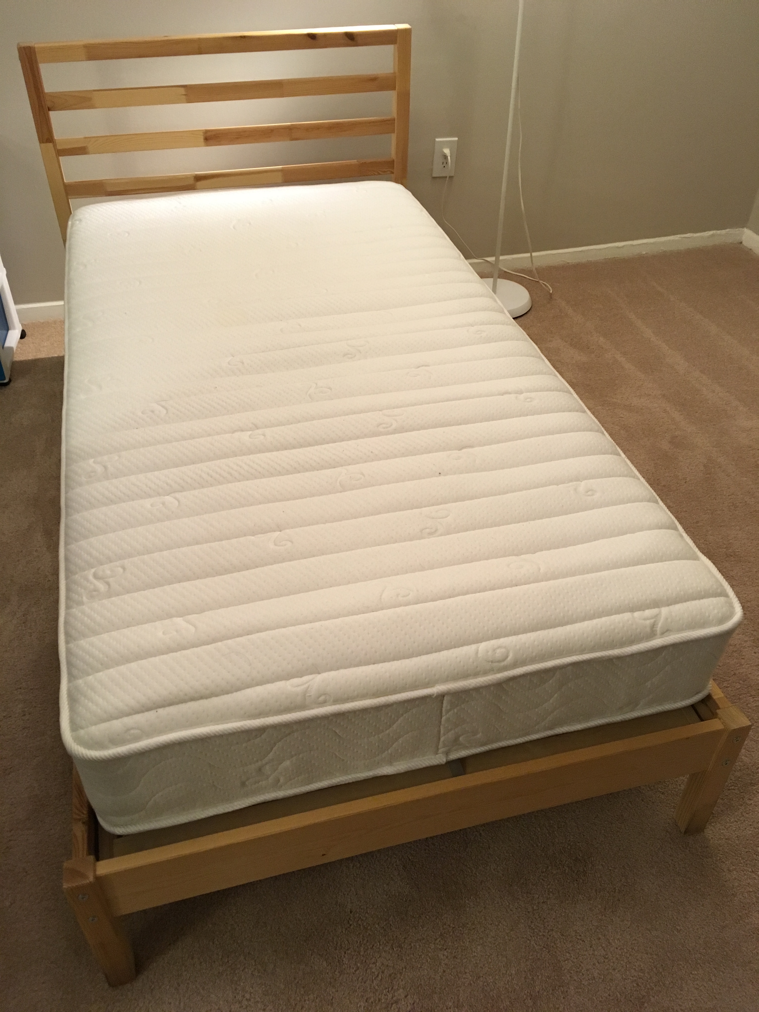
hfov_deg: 48.2
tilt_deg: -40.7
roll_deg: +0.6
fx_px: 848
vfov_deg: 61.7
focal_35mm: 29
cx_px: 380
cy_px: 506
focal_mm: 4.15
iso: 160
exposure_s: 1/30
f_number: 2.2
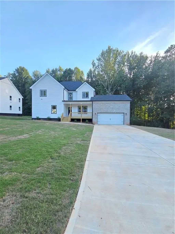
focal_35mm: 13
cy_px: 117
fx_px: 88
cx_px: 88
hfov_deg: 89.9
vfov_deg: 106.2
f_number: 2.2
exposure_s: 1/135
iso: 50
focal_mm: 2.2
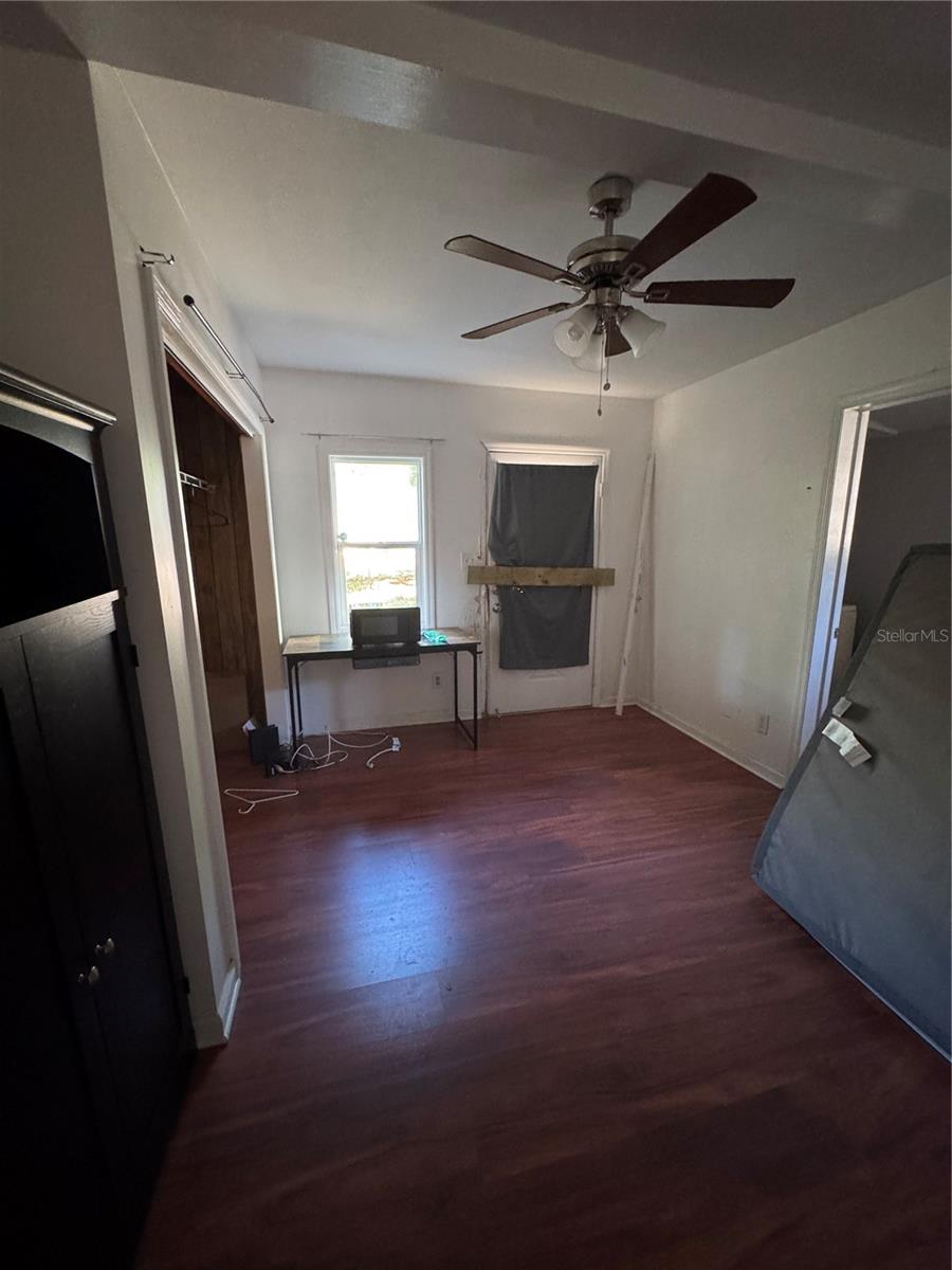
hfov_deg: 85.7
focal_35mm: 14
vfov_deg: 102.1
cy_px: 635
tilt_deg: -11.6
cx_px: 476
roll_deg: -0.2
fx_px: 513
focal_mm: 2.22
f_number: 2.2
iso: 500
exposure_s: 1/60
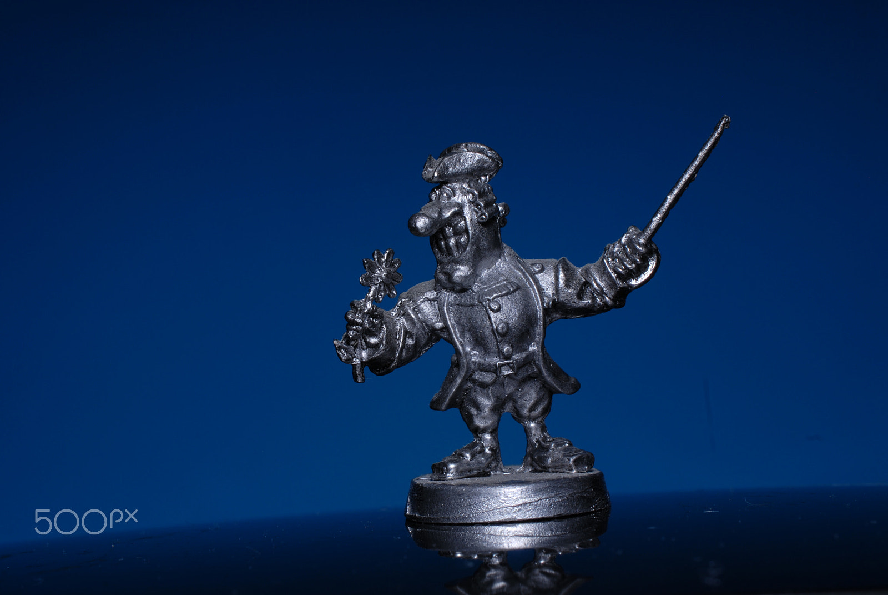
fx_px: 1482
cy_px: 298
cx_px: 444
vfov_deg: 22.7
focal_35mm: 60
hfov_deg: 33.4
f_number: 16
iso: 100
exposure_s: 1/10
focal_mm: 40
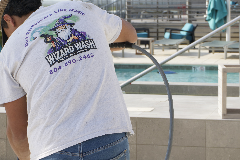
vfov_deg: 10.7
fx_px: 853
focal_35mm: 128
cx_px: 69
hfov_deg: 16.0
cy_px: 24
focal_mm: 70
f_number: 10
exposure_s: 1/125
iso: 100
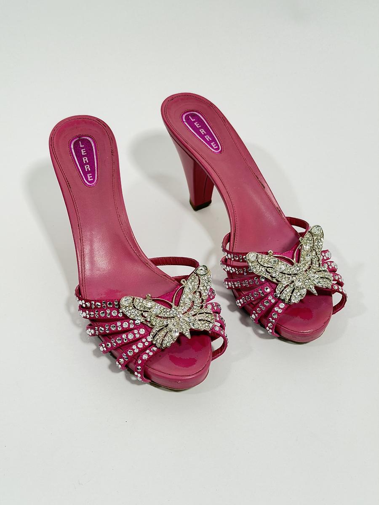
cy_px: 252
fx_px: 701
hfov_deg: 30.3
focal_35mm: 48
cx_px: 190
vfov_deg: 39.7
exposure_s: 1/58
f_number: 1.78
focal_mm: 6.76
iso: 100
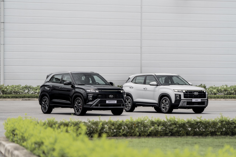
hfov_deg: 16.0
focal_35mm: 128
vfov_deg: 10.7
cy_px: 78
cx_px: 118
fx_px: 839
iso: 100
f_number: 3.2
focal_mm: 128
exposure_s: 1/800
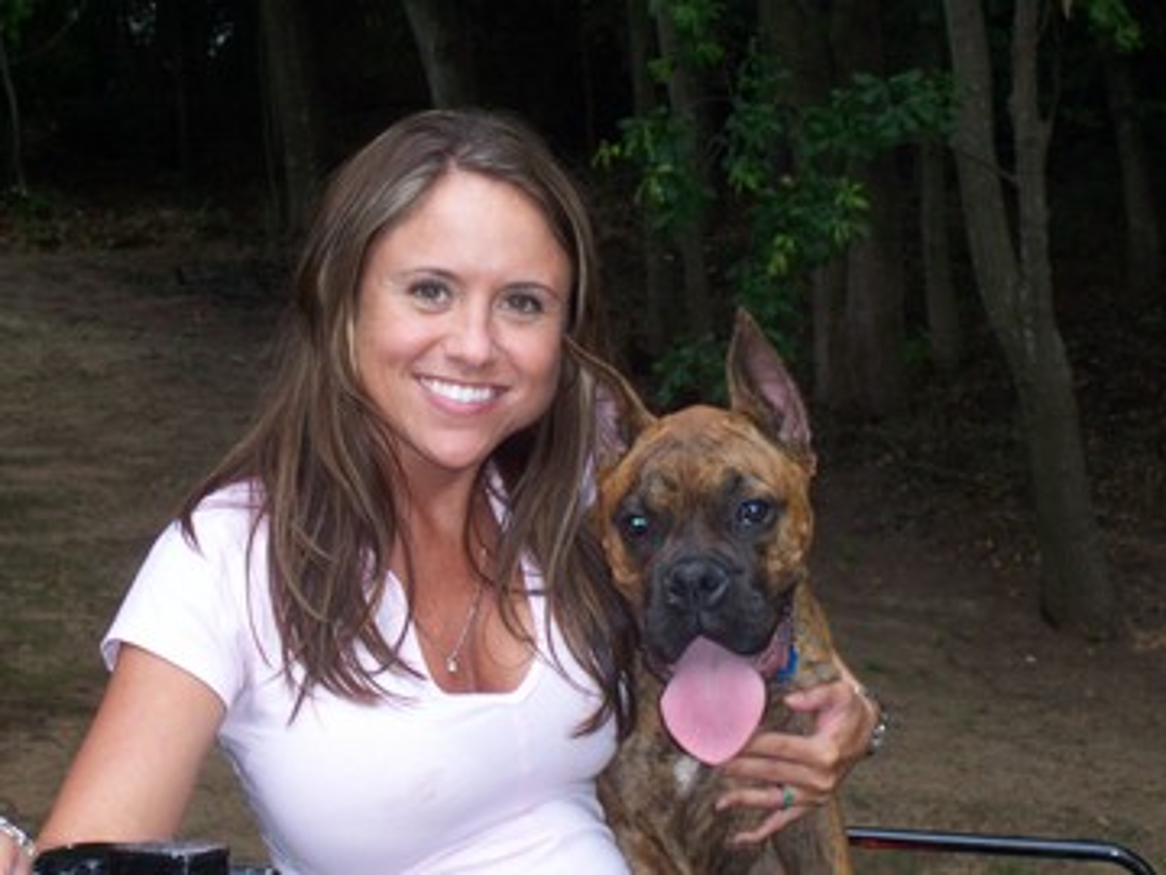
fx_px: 3436
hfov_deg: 19.3
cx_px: 583
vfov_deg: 14.5
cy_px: 438
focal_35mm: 102
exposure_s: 1/90
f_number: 4.6
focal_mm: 16.8
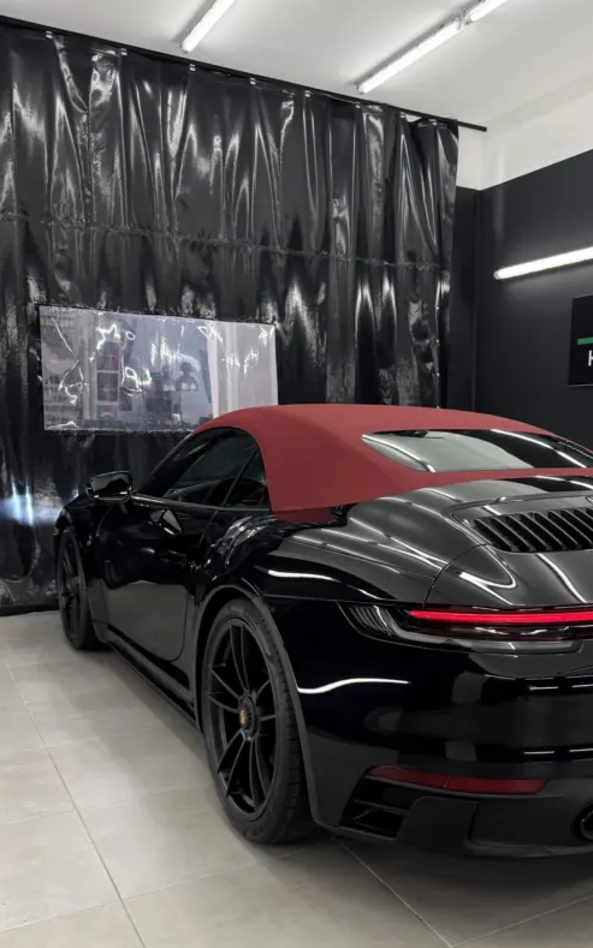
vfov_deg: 58.0
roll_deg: -0.8
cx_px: 439
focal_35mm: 33
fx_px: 853
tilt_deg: -6.9
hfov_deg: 37.4
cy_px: 536
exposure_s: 1/100
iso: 200
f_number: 1.78
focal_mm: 6.76
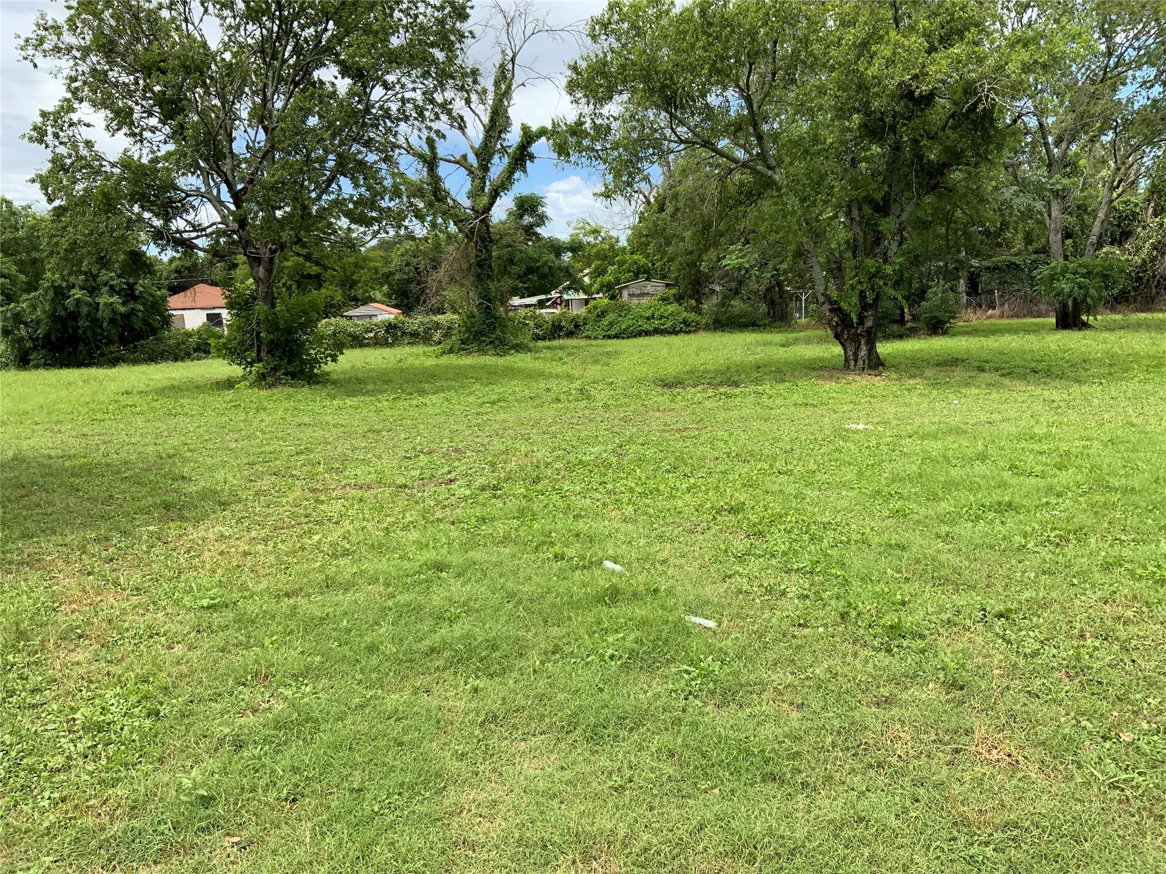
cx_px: 583
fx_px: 977
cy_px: 437
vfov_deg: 48.2
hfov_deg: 61.7
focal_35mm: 29
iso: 16
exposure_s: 1/1015
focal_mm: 3
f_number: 1.8
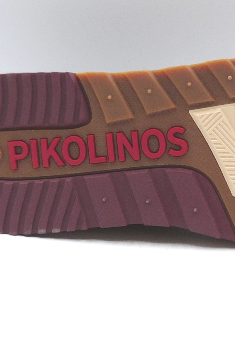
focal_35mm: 84
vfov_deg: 24.2
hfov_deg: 16.1
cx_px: 197
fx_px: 823
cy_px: 155
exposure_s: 1/200
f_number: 4
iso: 100
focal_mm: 4.8
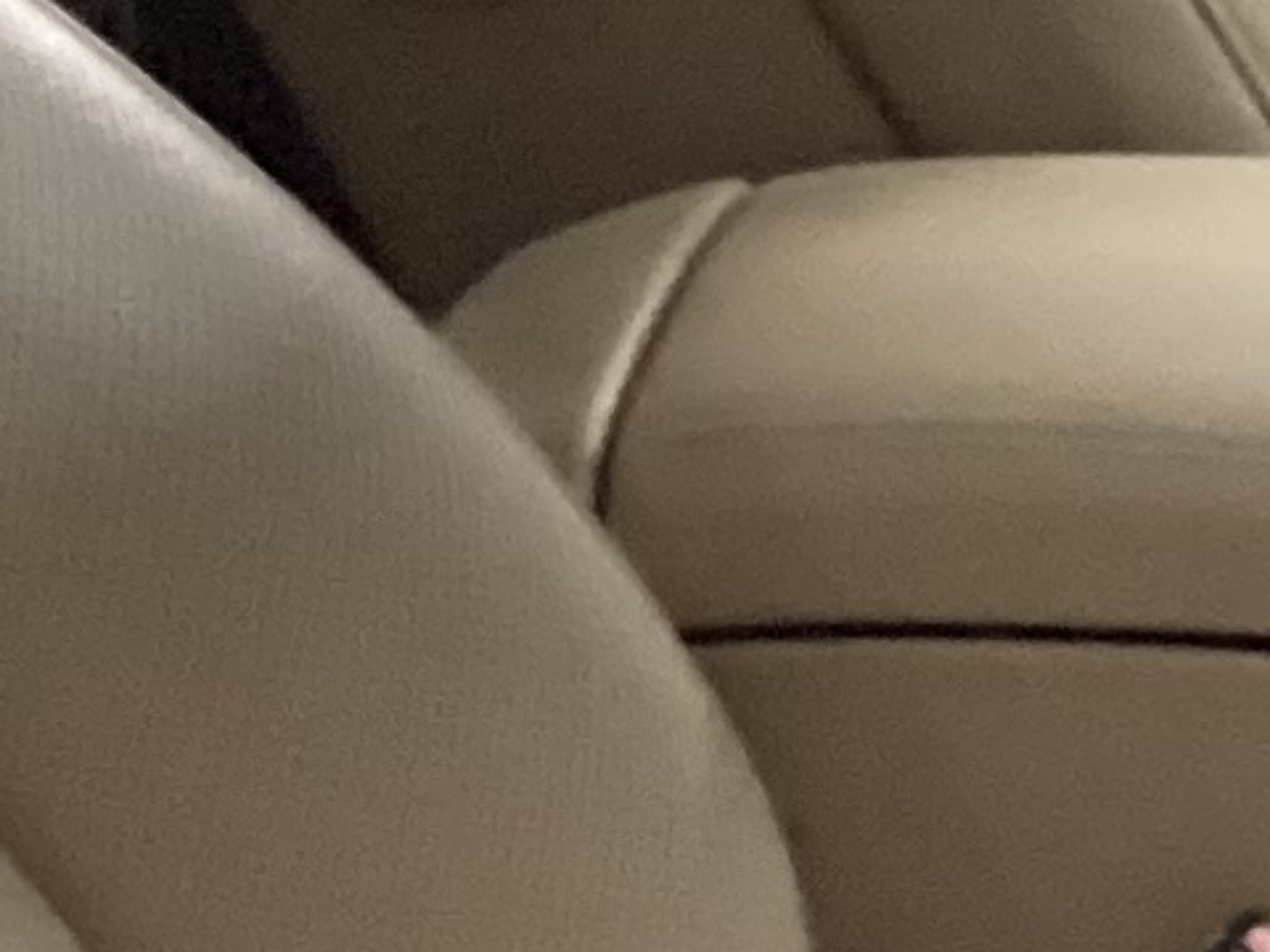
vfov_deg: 7.0
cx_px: 2577
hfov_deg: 8.8
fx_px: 7741
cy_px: 743
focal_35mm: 211
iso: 500
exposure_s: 1/25
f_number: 2.4
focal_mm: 3.3
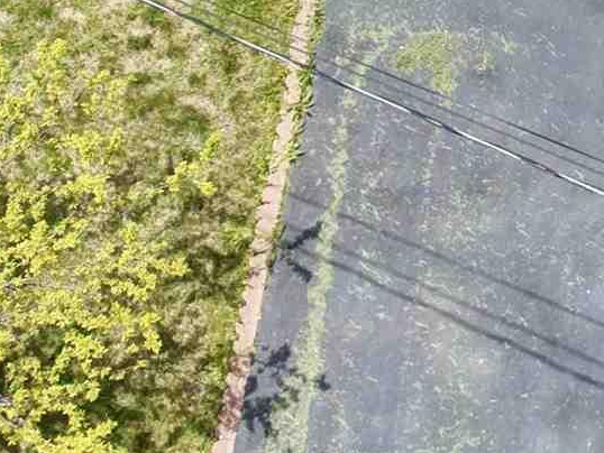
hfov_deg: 11.6
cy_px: -558
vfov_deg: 9.8
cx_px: 1493
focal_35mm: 137
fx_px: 2392
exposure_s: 1/2500
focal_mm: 8.67
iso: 150
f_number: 1.8
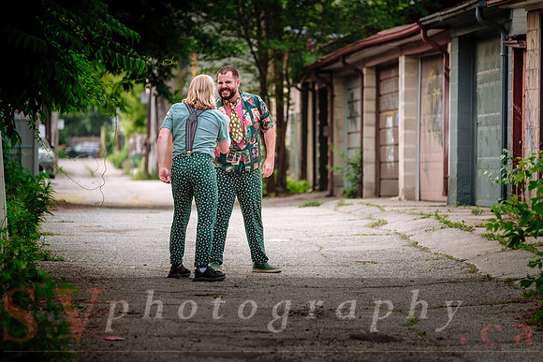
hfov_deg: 9.5
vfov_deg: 6.4
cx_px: 272
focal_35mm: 216
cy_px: 181
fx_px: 3260
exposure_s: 1/250
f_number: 2.8
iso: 500
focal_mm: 140
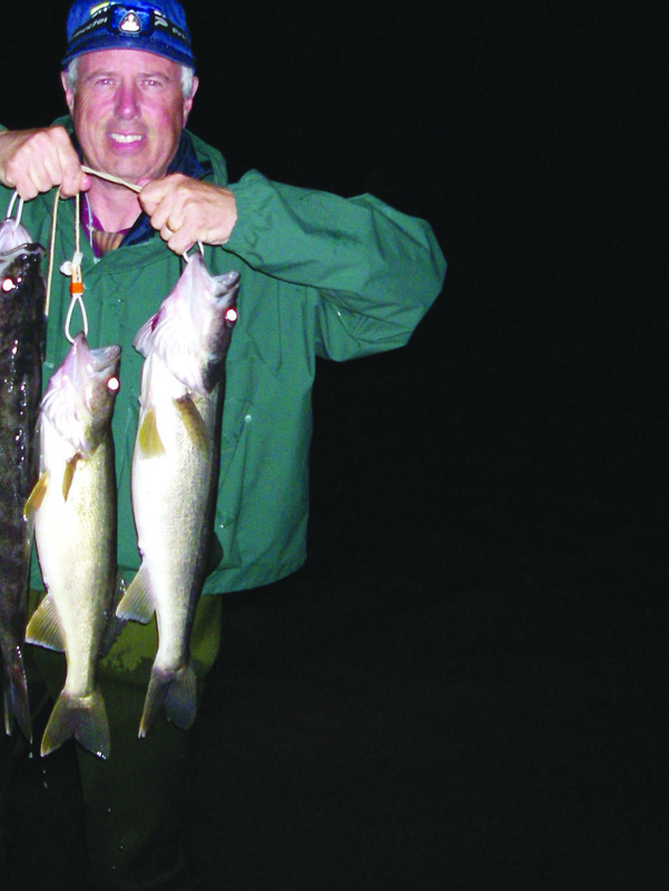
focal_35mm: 55
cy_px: 320
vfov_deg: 34.7
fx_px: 1417
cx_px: 235
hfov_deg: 26.4
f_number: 3.3
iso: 250
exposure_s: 1/40
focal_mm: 6.3
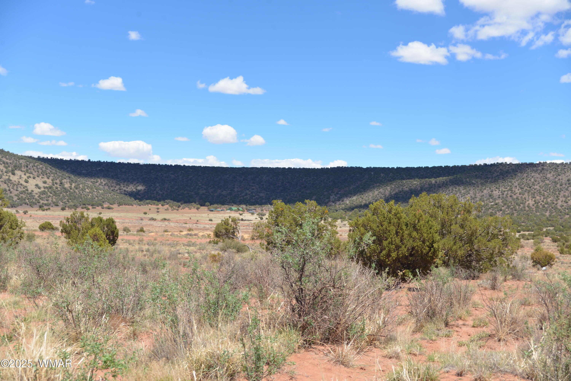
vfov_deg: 29.3
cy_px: 190
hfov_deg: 42.7
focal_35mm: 46
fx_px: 730
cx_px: 286
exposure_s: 1/250
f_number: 8
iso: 100
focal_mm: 46
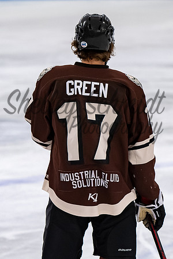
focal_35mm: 376
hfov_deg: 3.7
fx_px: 2707
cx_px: 93
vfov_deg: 5.5
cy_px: 115
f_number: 3.2
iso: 1800
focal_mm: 135
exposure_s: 1/800
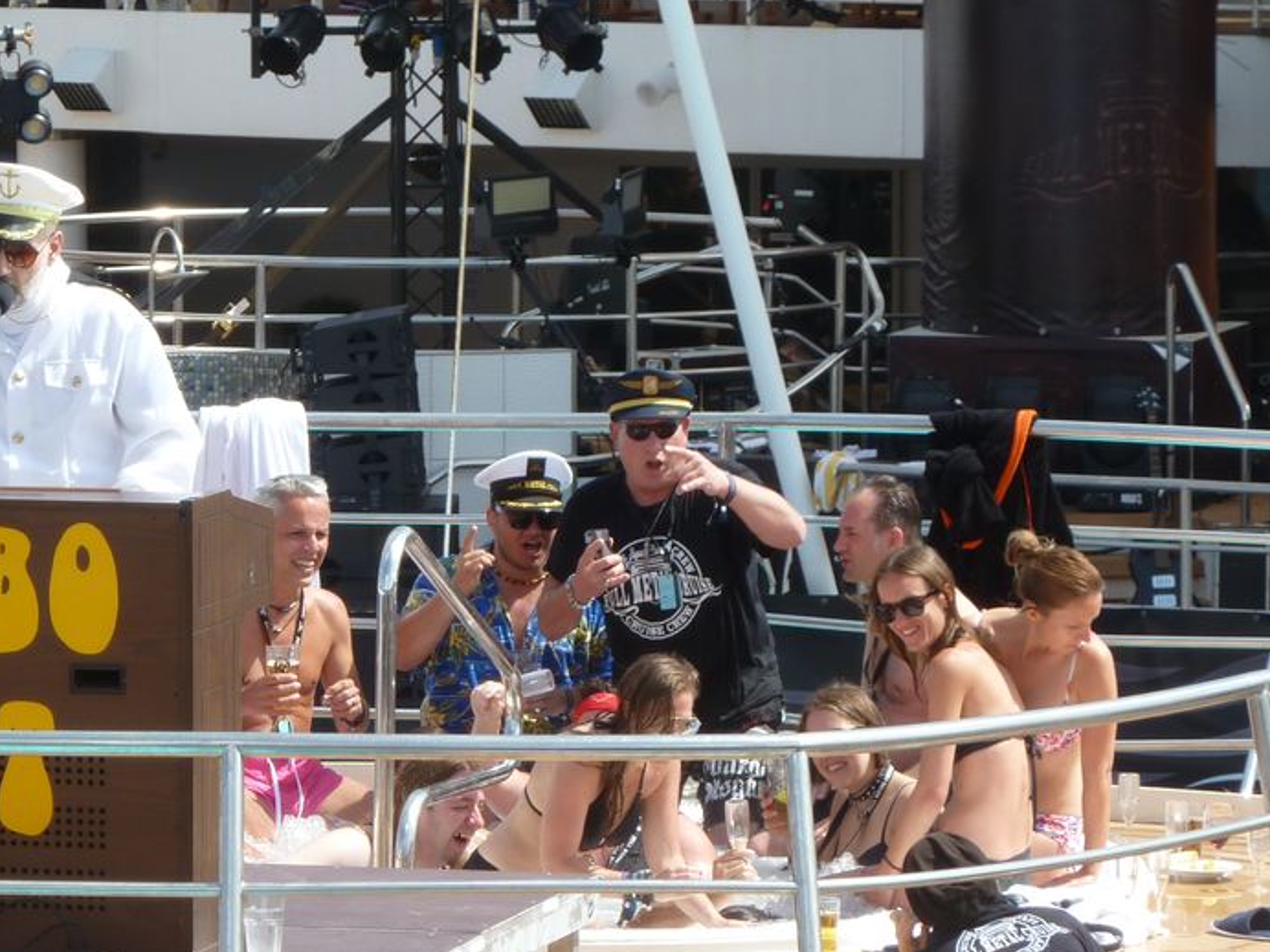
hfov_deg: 7.2
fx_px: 10053
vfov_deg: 5.4
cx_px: 273
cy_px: 336
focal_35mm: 274
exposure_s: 1/320
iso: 80
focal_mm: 25.9
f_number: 4.5
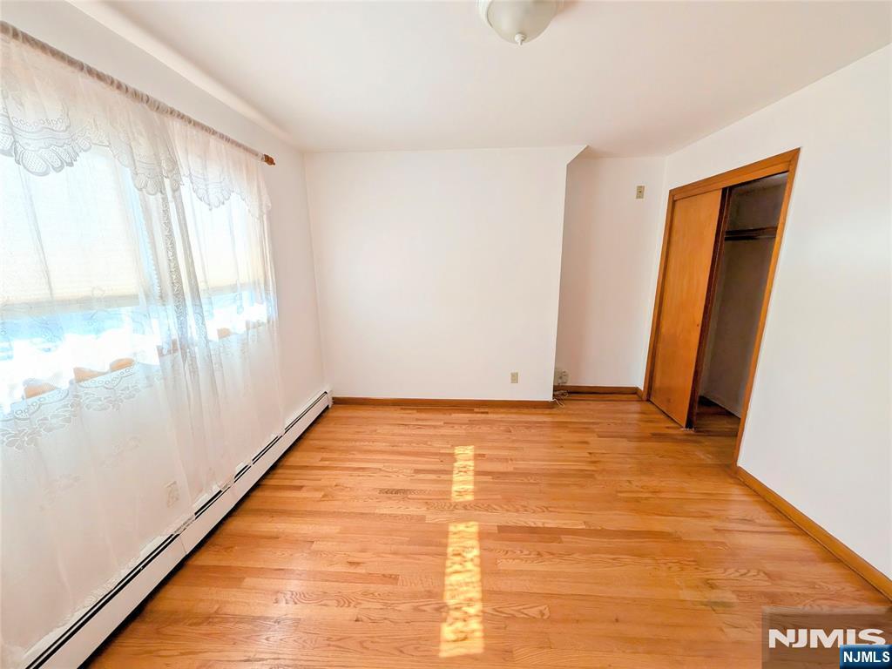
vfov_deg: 89.9
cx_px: 446
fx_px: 335
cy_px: 334
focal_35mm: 13
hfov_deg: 106.2
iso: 48
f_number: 2.2
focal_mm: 1.54
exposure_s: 1/127
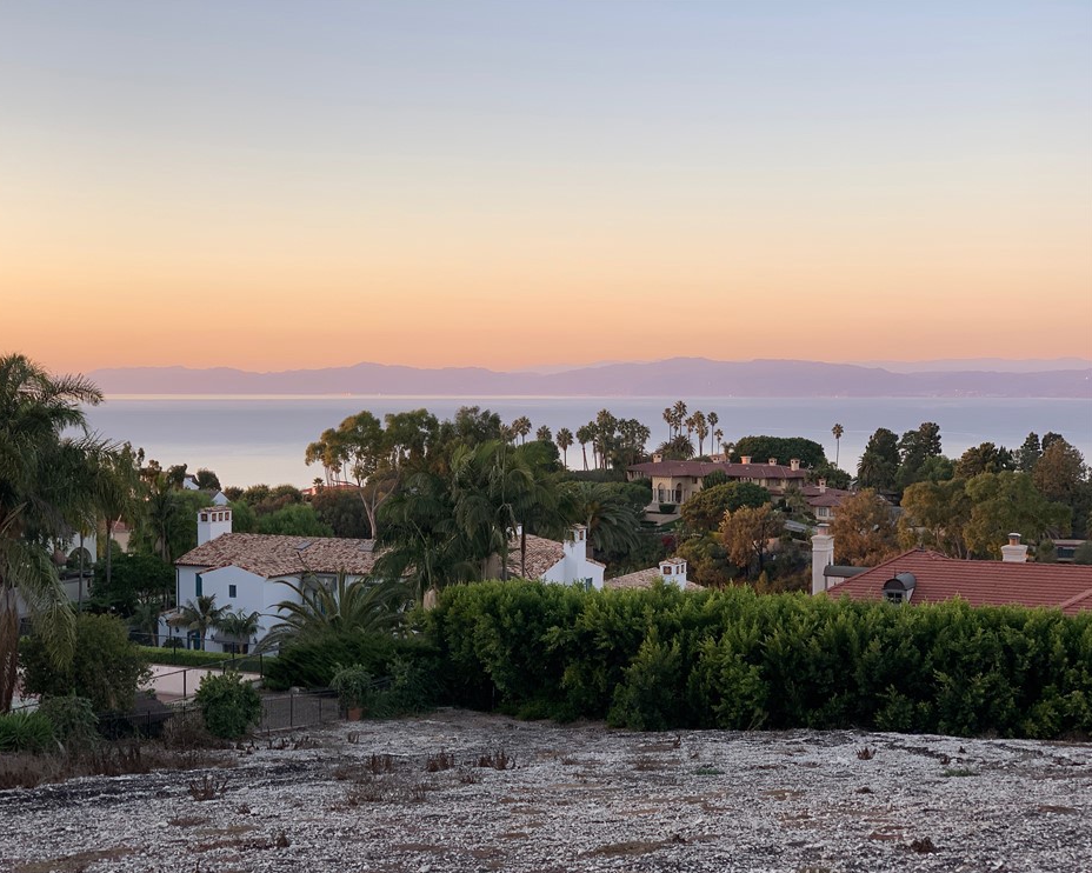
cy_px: 445
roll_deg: -0.1
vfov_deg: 27.1
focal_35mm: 56
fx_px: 1809
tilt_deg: -1.5
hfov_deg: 33.6
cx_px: 492
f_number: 2.4
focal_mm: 6
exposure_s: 1/70
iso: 16
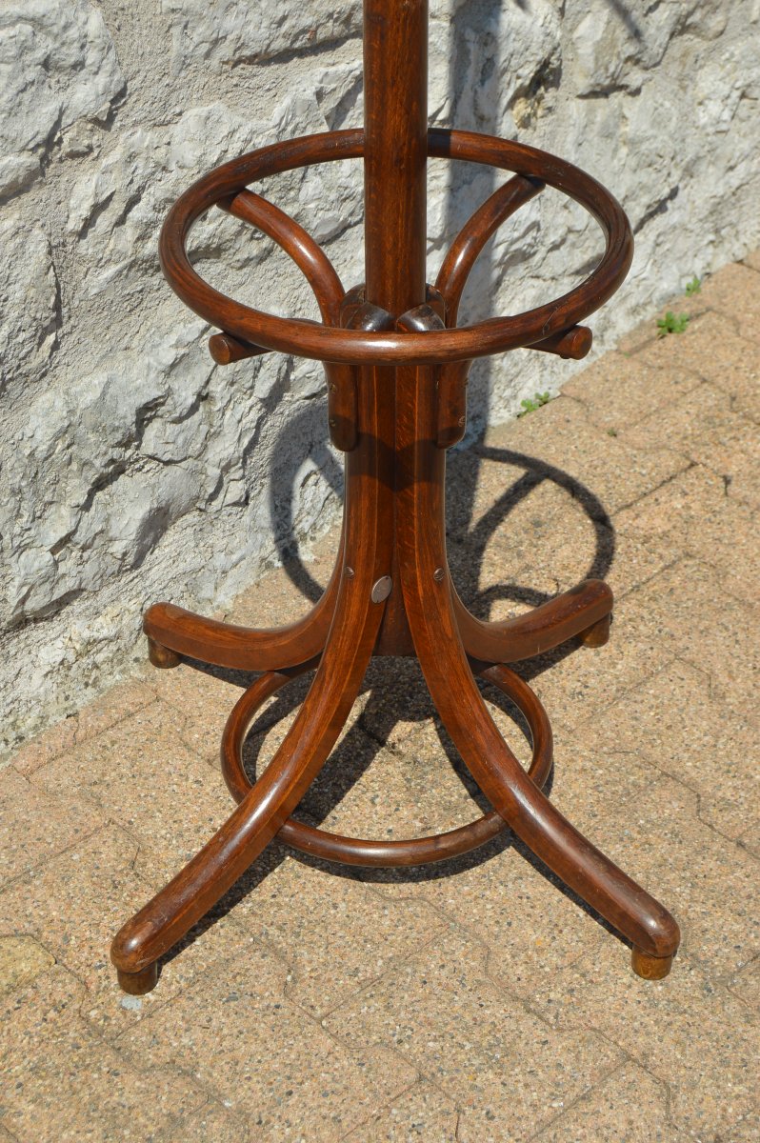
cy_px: 572
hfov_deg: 20.1
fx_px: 2141
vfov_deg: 29.9
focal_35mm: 68
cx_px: 380
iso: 100
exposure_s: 1/320
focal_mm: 45
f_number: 9
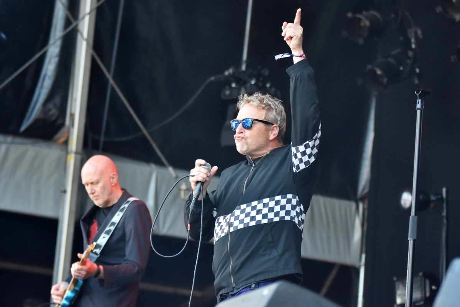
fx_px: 1821
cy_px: 154
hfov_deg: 14.4
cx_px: 230
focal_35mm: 142
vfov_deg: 9.6
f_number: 2.8
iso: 1250
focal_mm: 95
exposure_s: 1/1000
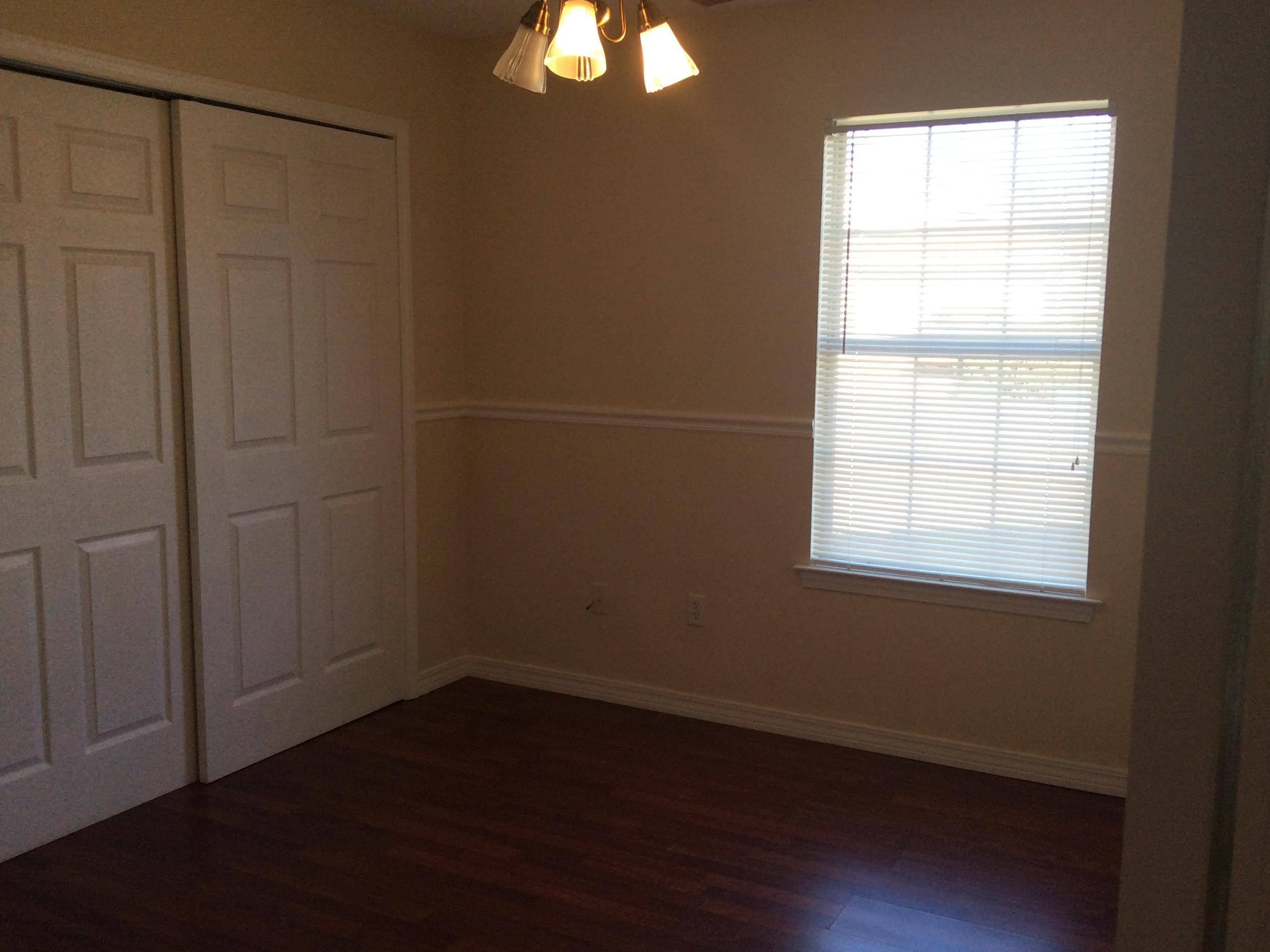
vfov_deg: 42.9
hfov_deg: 55.4
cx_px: 650
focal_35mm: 33
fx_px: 1211
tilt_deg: -8.0
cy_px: 469
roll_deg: +0.1
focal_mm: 3.3
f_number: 2.4
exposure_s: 1/120
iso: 50
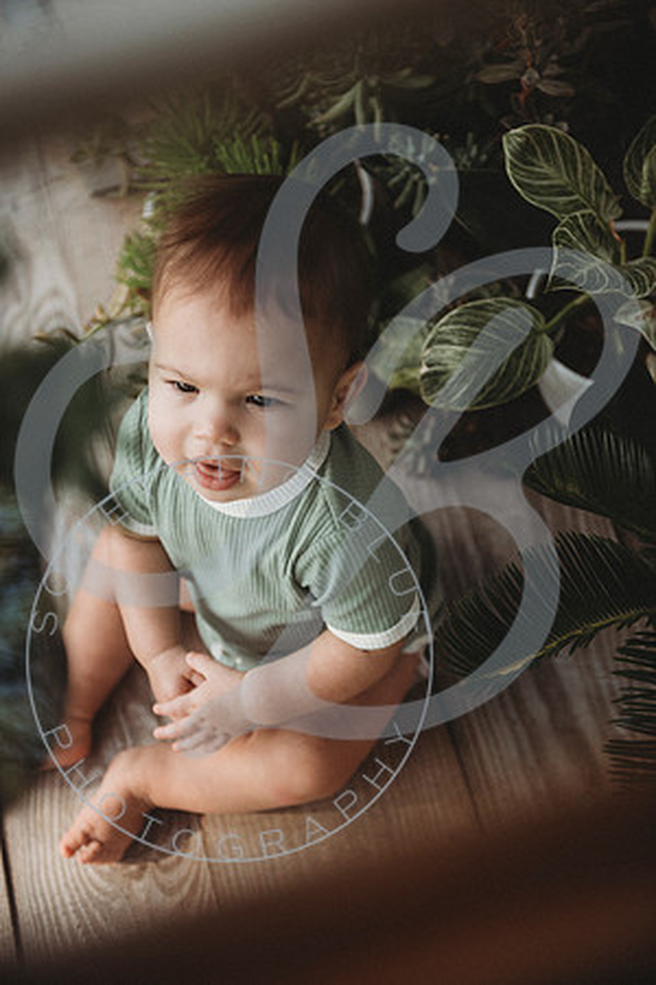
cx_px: 328
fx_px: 1640
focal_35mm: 60
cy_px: 492
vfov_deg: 33.4
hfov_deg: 22.6
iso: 100
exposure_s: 1/400
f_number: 2.8
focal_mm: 60
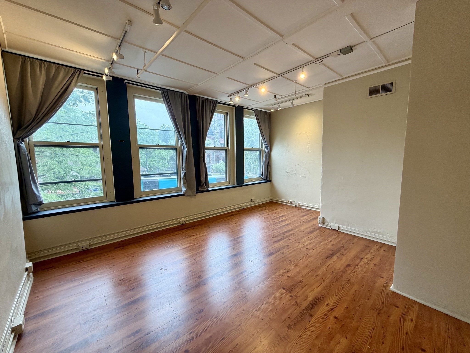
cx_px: 235
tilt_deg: -6.3
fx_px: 190
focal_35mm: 14
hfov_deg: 102.1
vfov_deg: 85.7
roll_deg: +1.0
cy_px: 176
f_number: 2.2
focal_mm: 2.22
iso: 125
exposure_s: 1/120
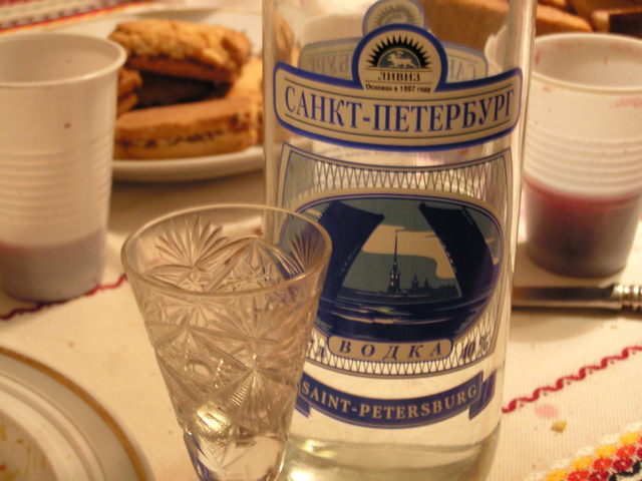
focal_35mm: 67
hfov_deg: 29.0
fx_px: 1243
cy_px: 240
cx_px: 321
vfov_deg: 21.9
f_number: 3.2
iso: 100
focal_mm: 11.1
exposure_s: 1/1.3
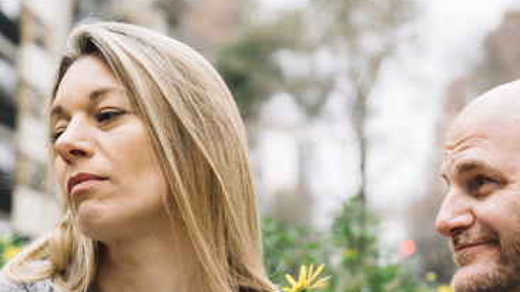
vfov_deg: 10.6
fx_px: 1571
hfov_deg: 18.7
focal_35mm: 114
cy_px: 260
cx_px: 340
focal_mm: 62
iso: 250
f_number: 3.5
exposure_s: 1/250
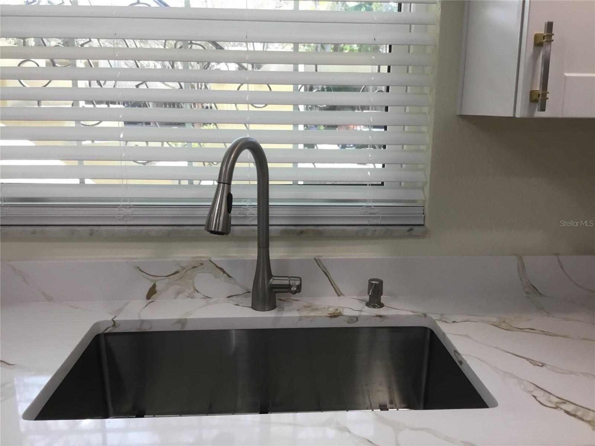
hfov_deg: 58.4
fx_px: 533
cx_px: 298
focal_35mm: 31
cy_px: 223
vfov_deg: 45.4
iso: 25
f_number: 2.4
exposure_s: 1/40
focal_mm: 3.3
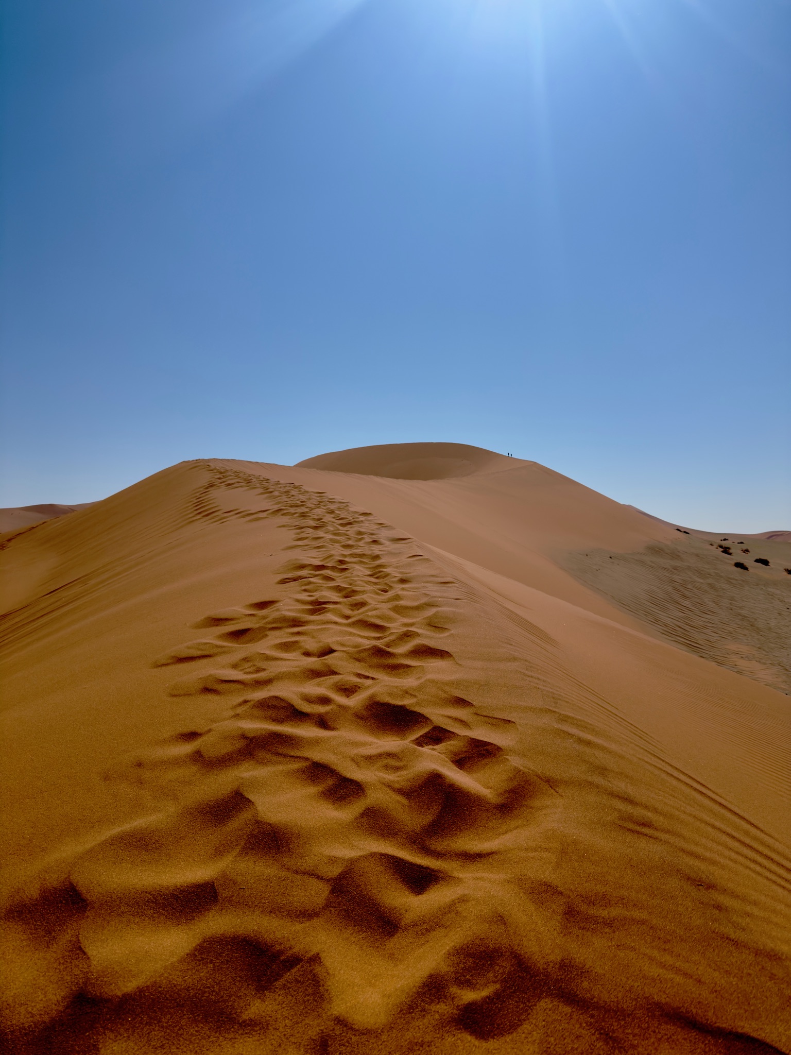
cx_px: 396
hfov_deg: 56.8
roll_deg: +0.1
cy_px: 528
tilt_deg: +2.1
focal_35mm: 24
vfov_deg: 71.6
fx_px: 731
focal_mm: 6.76
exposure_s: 1/22222
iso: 100
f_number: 1.78
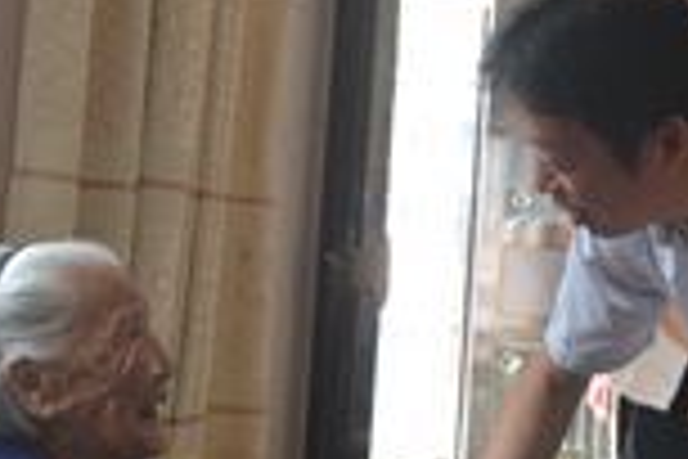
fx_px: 3554
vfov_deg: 7.4
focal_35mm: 186
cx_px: 549
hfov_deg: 11.0
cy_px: 295
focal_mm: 38
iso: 320
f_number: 5.6
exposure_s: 1/125
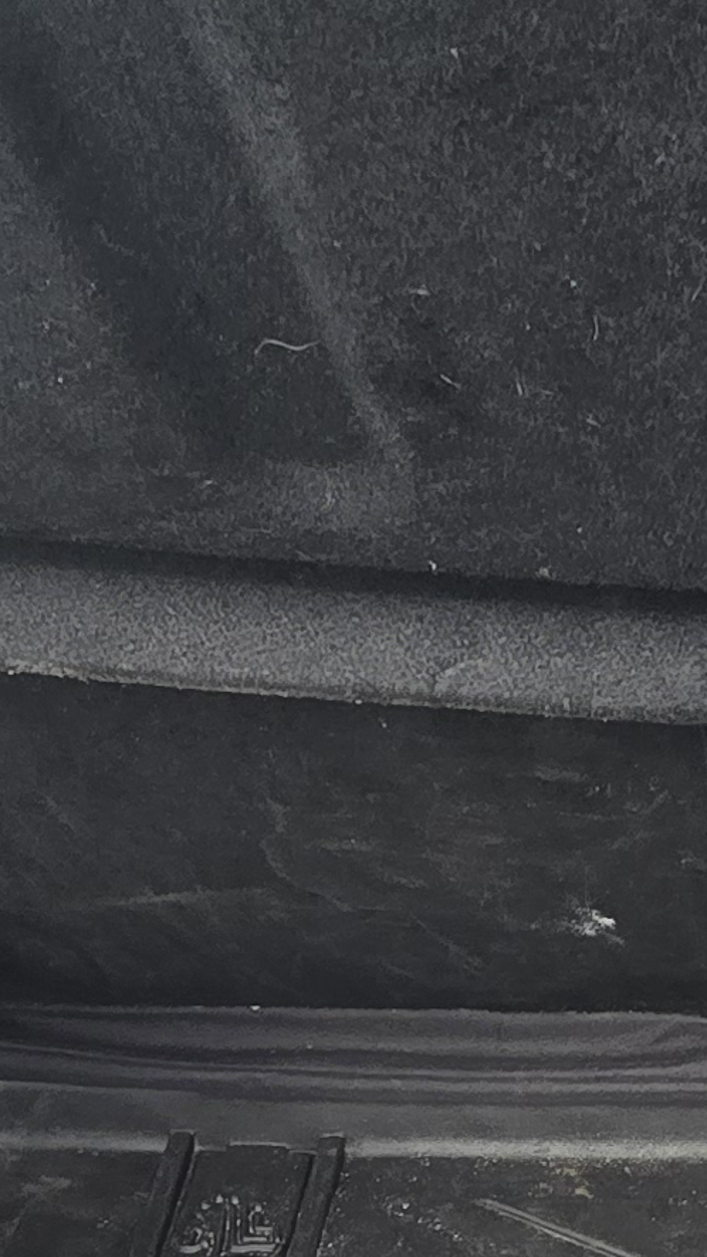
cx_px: 815
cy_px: 1197
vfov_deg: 30.9
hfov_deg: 18.0
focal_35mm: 64
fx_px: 2132
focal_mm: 2.2
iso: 50
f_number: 2.2
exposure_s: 1/178
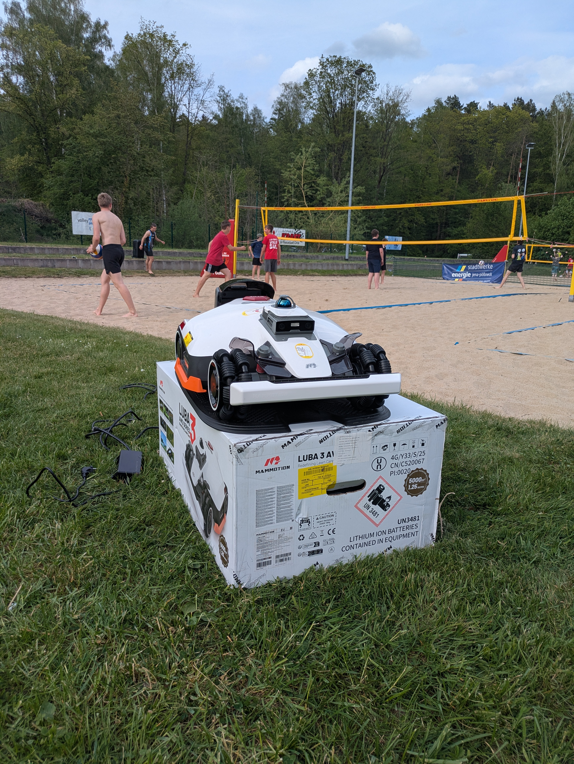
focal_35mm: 25
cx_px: 287
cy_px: 382
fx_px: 552
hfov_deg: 54.9
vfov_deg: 69.4
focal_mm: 5.43
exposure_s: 1/1513
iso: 52
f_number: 1.89
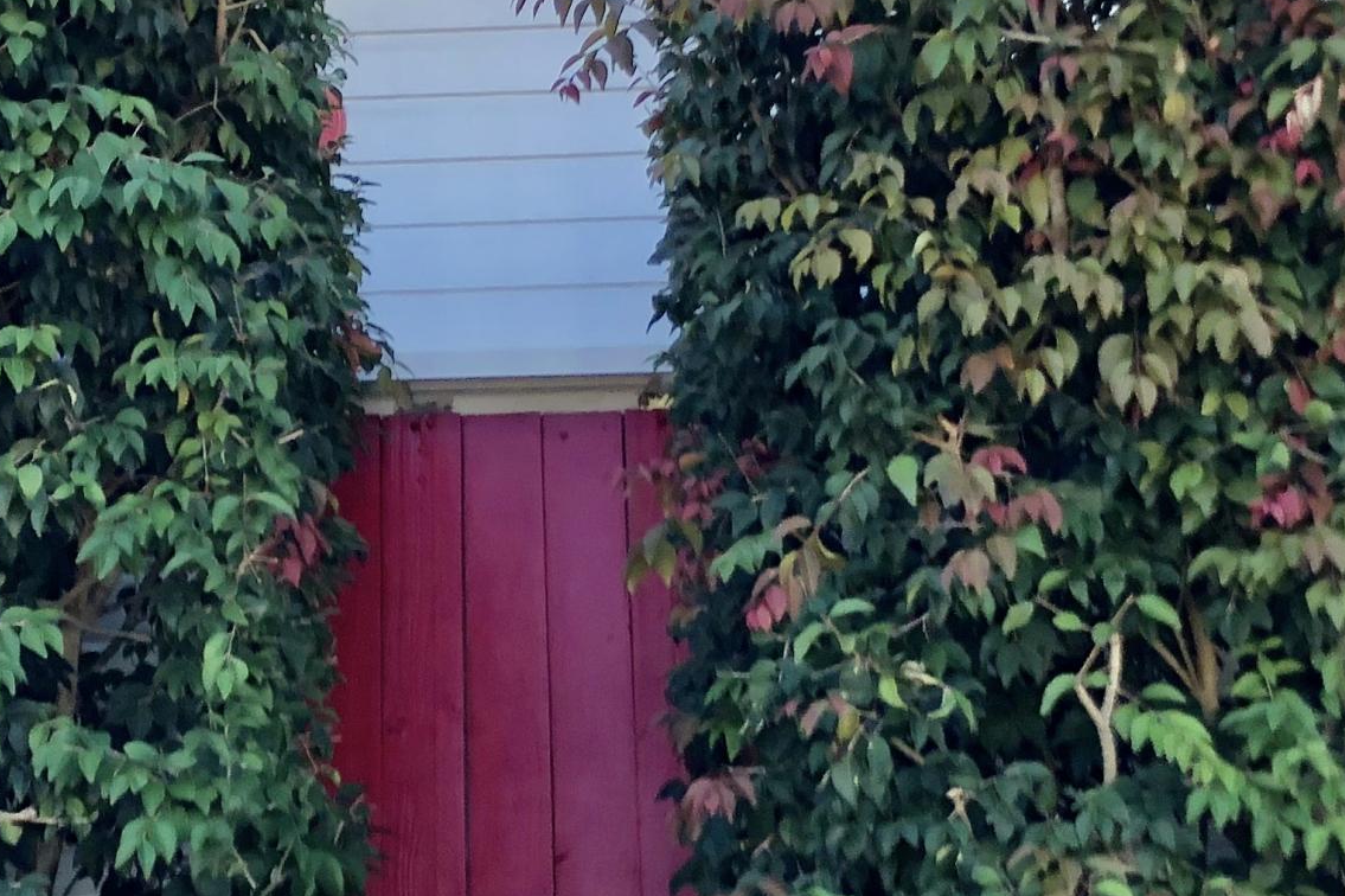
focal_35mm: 77
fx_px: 2876
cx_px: 433
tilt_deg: +14.4
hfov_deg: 26.2
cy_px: 430
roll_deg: -0.9
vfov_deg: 17.7
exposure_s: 1/286
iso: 20
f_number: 1.8
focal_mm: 4
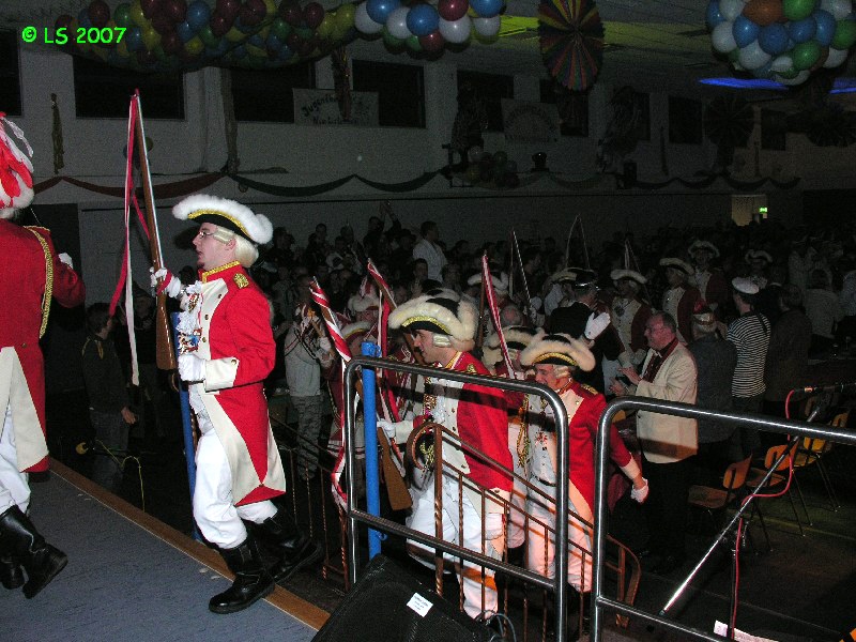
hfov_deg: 52.6
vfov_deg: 40.7
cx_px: 428
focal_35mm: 35
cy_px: 321
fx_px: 865
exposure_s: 1/60.1
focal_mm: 8.9
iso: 200
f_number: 4
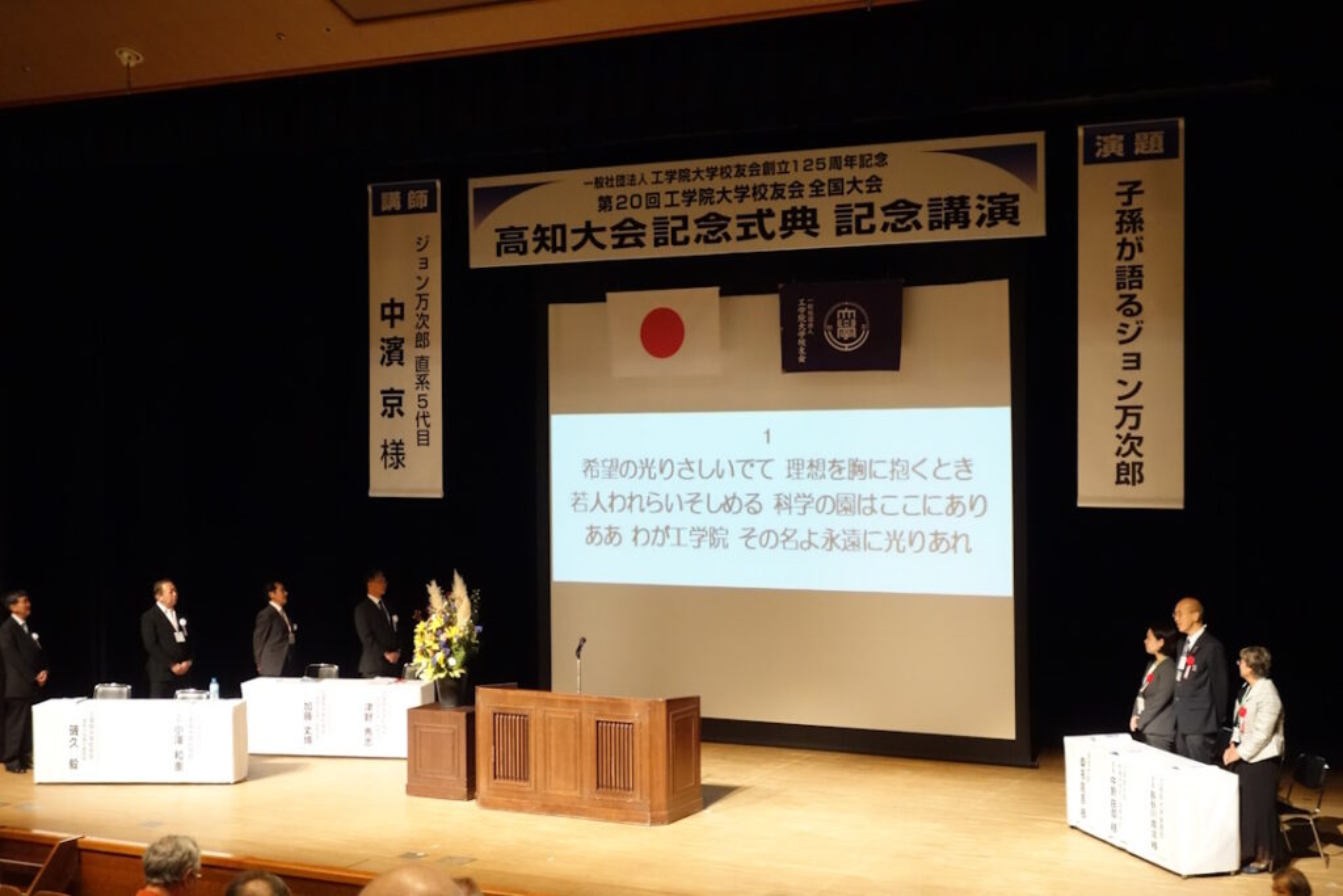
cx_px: 672
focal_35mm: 50
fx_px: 1865
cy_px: 448
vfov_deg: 27.0
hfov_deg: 39.6
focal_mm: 18.66
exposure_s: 1/60
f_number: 3.2
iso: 1600
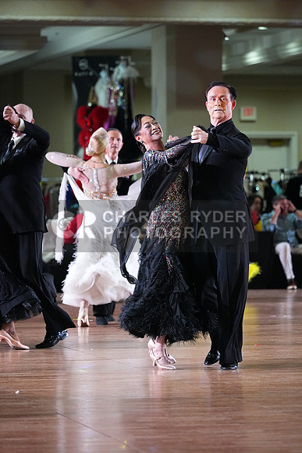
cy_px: 226
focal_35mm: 200
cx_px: 151
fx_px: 2515
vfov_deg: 10.3
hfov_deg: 6.9
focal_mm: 200
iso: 6400
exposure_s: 1/400
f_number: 4.5
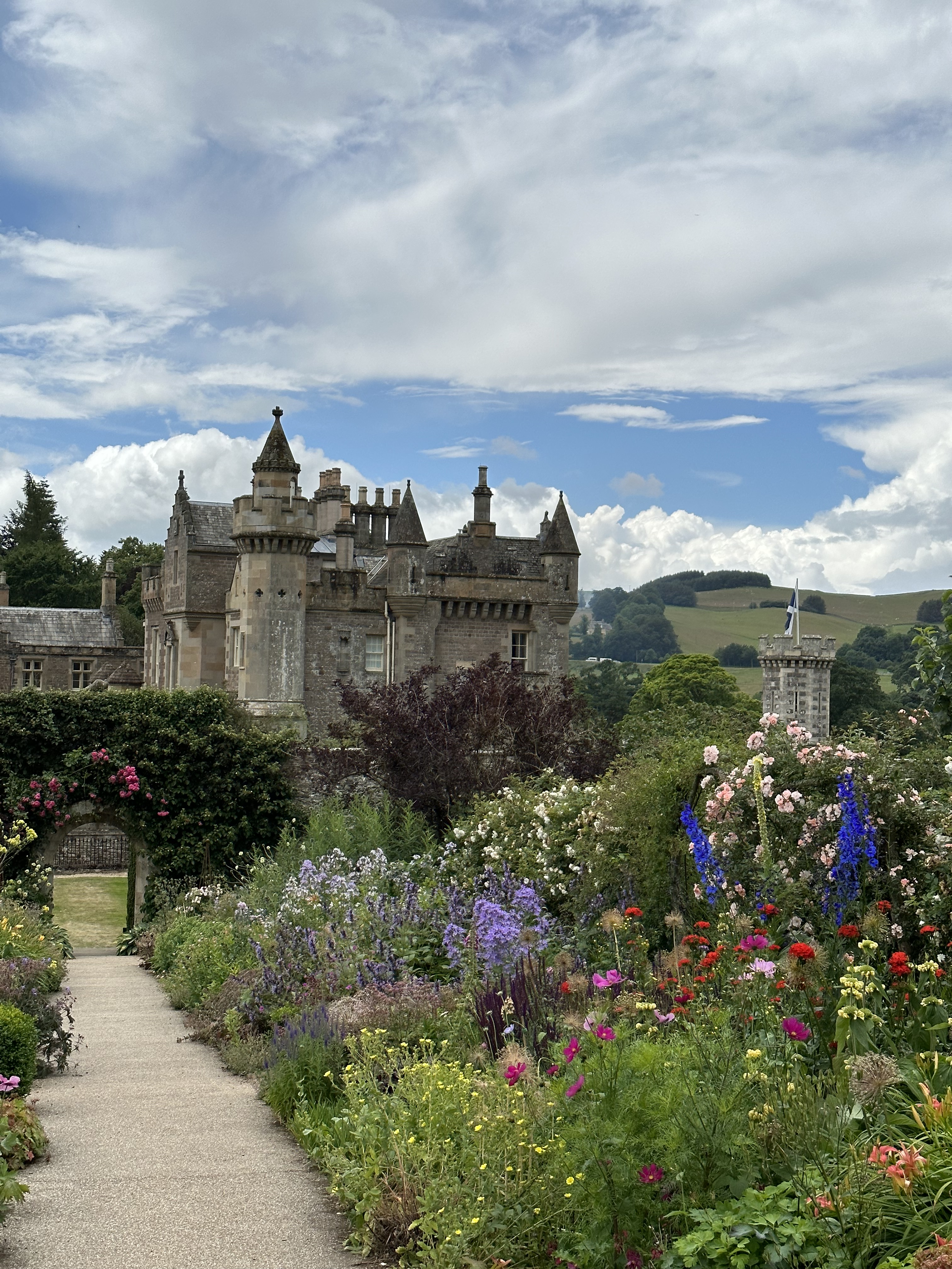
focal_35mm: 48
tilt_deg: +0.9
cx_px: 476
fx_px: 1760
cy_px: 634
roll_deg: -1.7
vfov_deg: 39.7
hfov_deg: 30.3
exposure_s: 1/7092
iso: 64
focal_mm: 6.86
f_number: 1.78
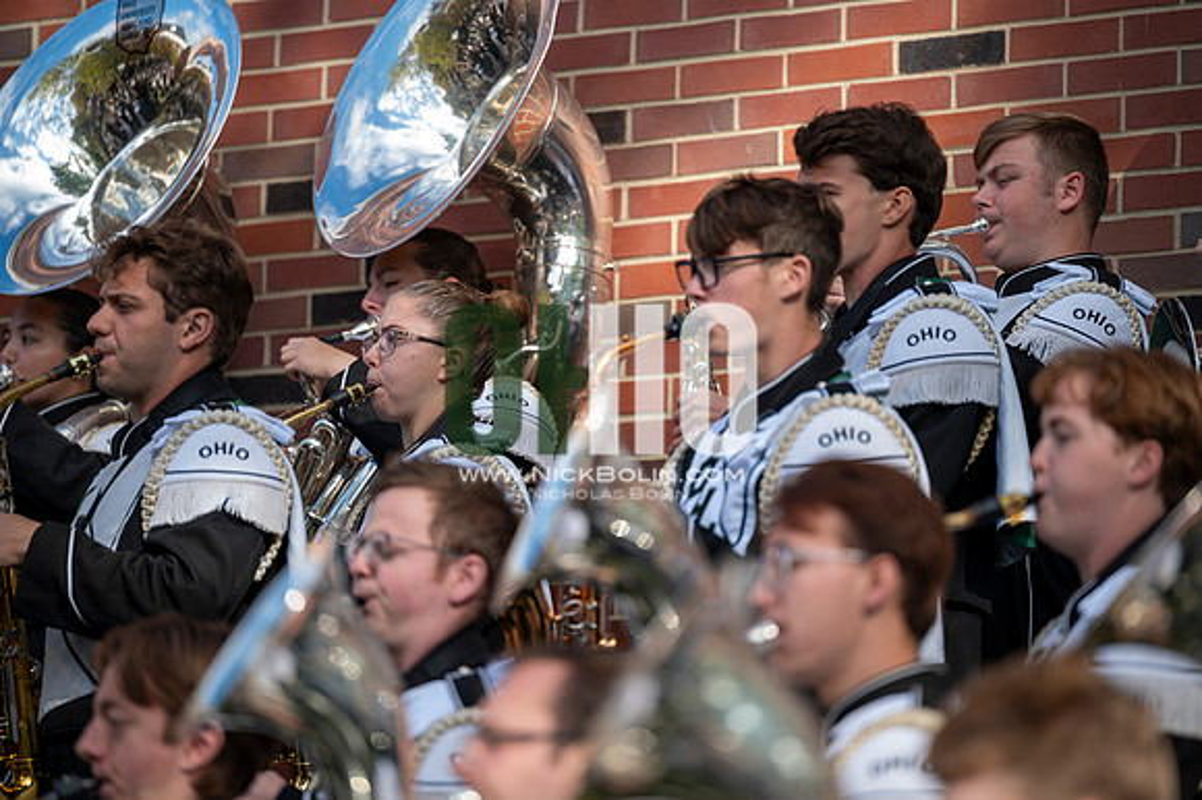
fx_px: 6674
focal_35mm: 200
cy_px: 400
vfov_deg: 6.9
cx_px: 601
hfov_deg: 10.3
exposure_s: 1/500
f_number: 2.8
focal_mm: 200
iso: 64
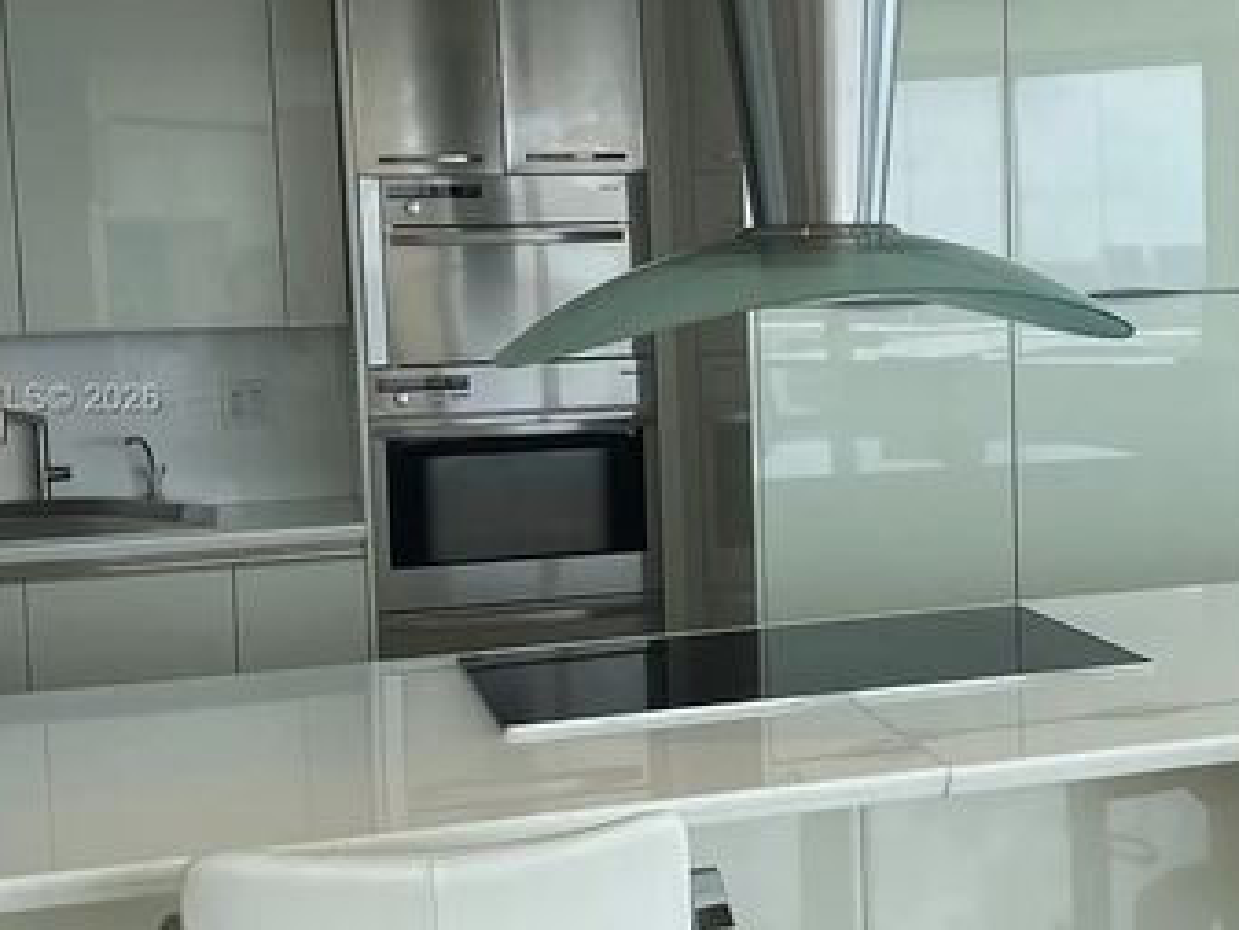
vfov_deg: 26.5
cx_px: 879
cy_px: 401
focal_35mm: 55
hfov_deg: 34.4
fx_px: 1969
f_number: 1.8
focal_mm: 3
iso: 16
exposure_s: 1/228
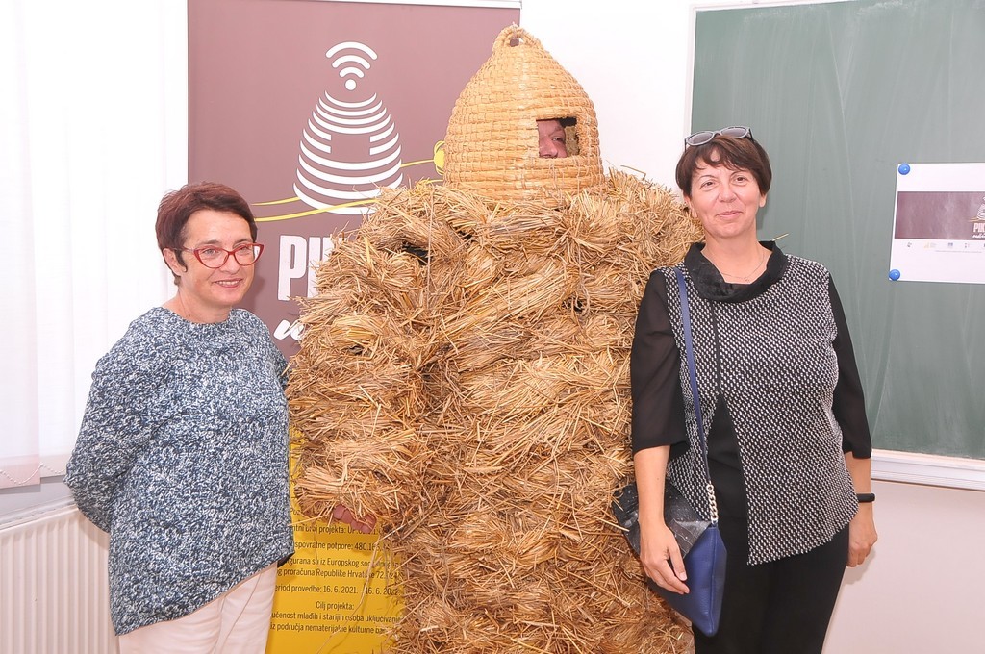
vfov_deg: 30.8
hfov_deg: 45.0
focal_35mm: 44
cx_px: 492
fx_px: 1189
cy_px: 327
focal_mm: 29
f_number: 7.1
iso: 800
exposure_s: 1/60
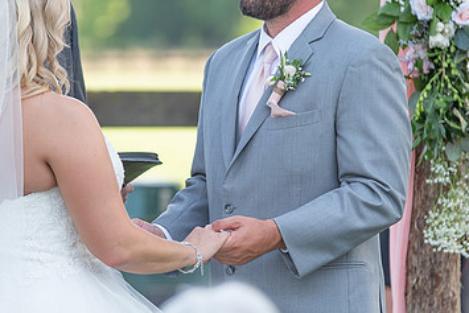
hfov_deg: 4.8
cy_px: 145
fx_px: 5617
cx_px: 227
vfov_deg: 3.2
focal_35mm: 431
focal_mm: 200
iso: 100
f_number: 4
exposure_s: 1/250
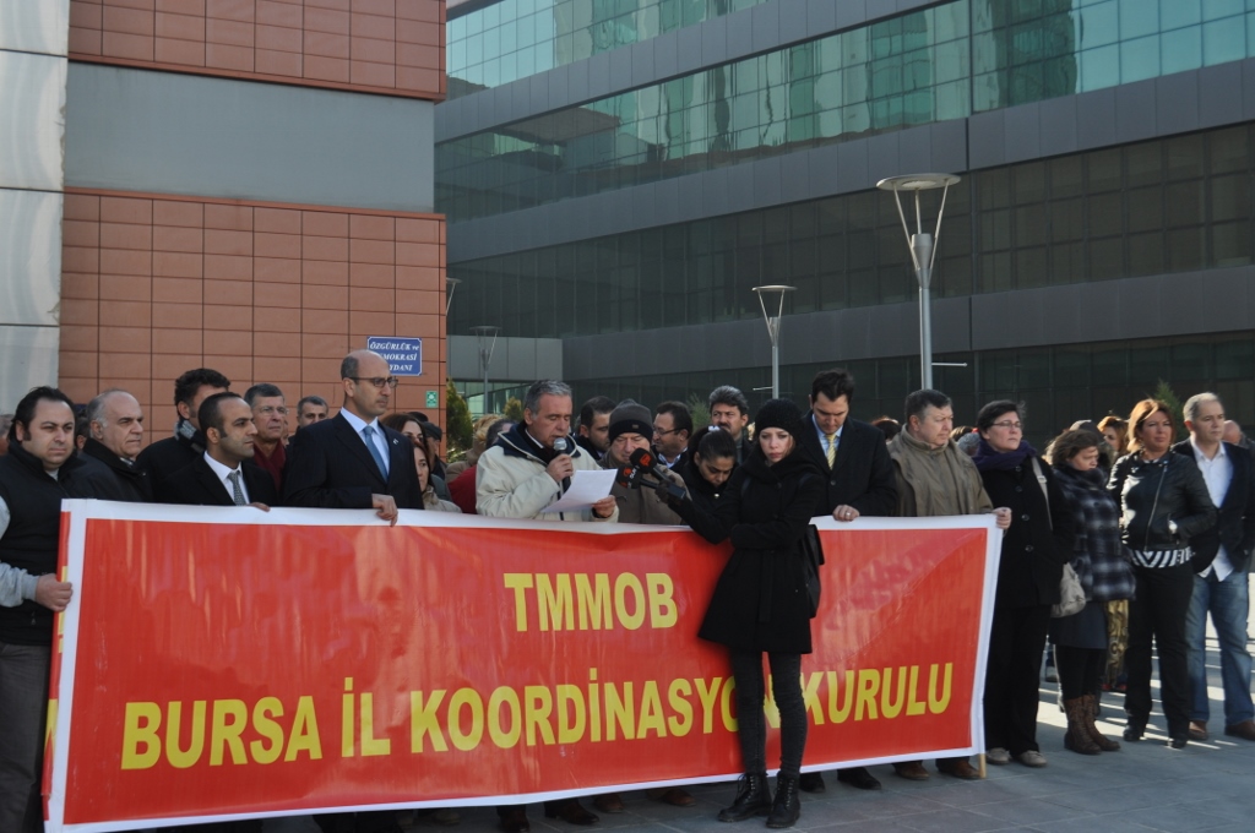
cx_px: 628
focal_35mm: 48
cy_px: 416
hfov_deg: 41.2
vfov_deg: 28.0
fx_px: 1671
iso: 200
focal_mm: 32
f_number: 7.1
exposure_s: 1/200
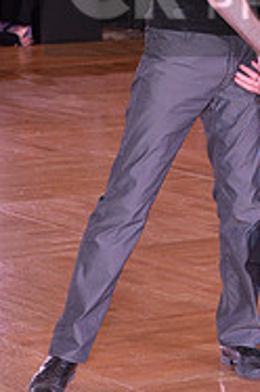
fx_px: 2631
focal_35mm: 242
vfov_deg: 8.5
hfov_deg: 5.6
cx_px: 334
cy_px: -13
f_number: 6.3
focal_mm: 78
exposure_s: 1/250
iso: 2000
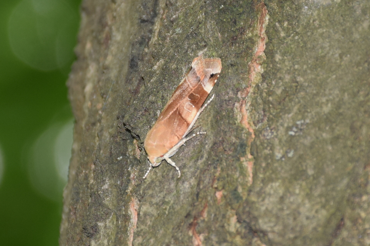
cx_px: 185
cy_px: 123
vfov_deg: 6.5
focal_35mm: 210
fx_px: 2158
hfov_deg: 9.8
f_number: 7.1
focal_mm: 140
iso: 320
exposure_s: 1/60
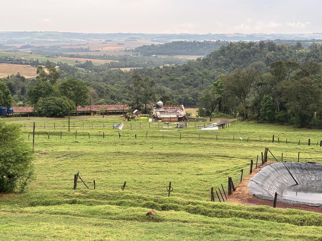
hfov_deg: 36.8
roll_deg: -0.9
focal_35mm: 52
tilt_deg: -9.8
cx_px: 161
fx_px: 484
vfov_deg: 28.0
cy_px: 120
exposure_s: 1/195
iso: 32
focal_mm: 5.96
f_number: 1.6
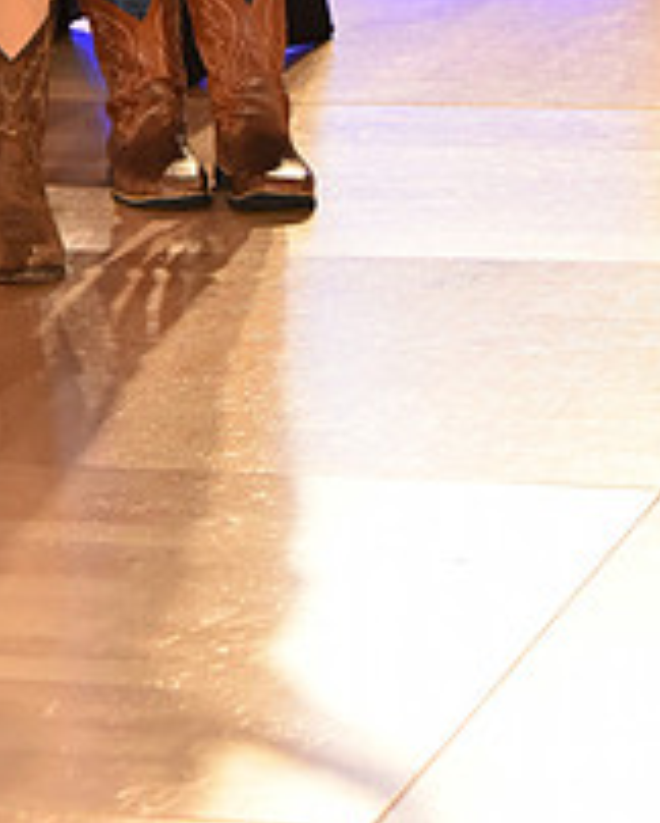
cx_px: -108
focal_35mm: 256
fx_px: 6241
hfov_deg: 6.0
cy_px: -354
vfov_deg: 7.4
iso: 2000
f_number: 5
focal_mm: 95
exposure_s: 1/250
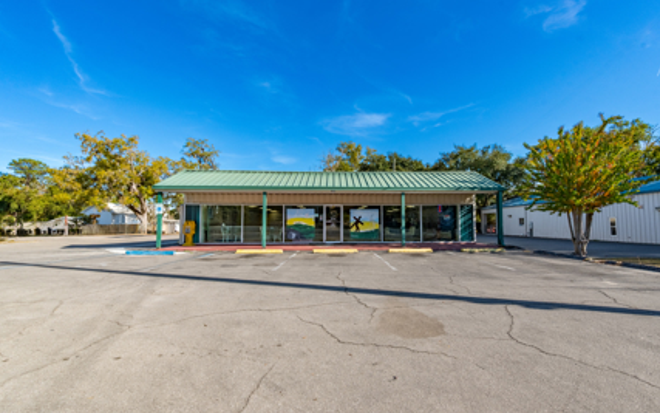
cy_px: 209
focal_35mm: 15
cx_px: 345
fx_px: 270
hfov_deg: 101.4
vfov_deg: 74.8
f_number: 9
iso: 400
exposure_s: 1/5000
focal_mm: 14
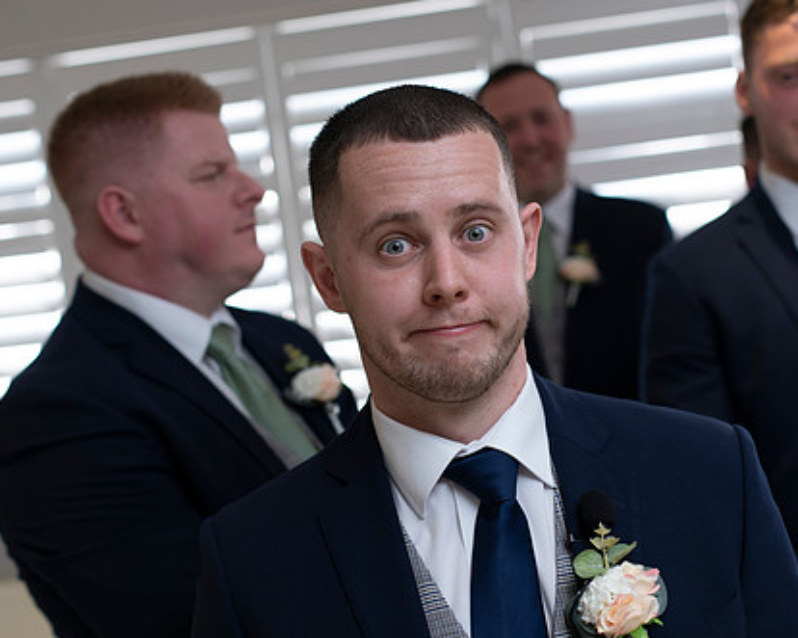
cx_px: 460
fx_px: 1488
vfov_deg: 24.2
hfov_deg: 30.0
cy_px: 372
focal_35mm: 63
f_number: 2.5
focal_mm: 35
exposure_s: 1/125
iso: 200
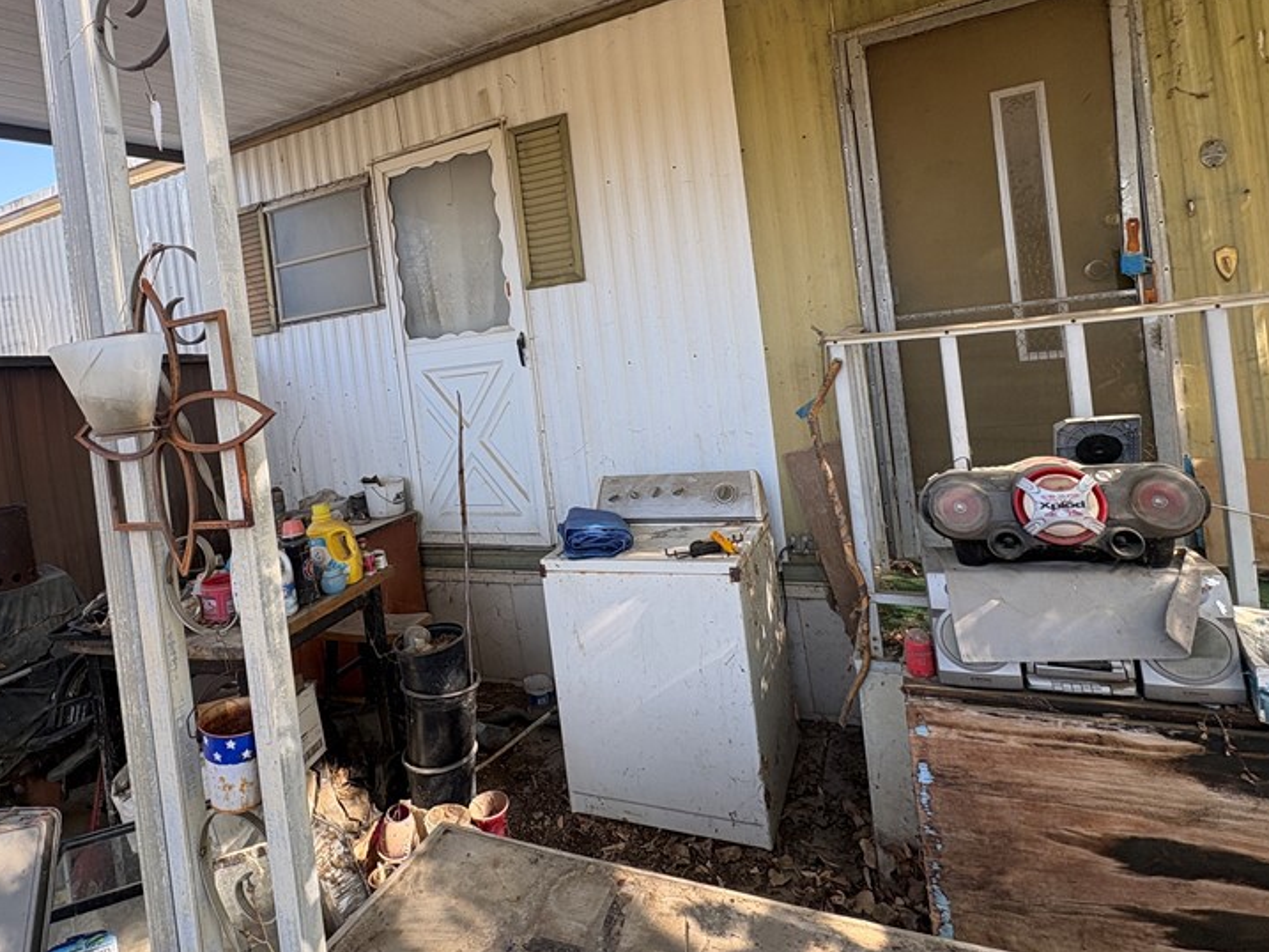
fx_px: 733
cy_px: 357
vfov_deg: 65.0
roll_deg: +6.9
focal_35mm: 20
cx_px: 529
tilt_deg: +0.3
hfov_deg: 81.1
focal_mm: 2.22
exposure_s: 1/132
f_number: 2.2
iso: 40
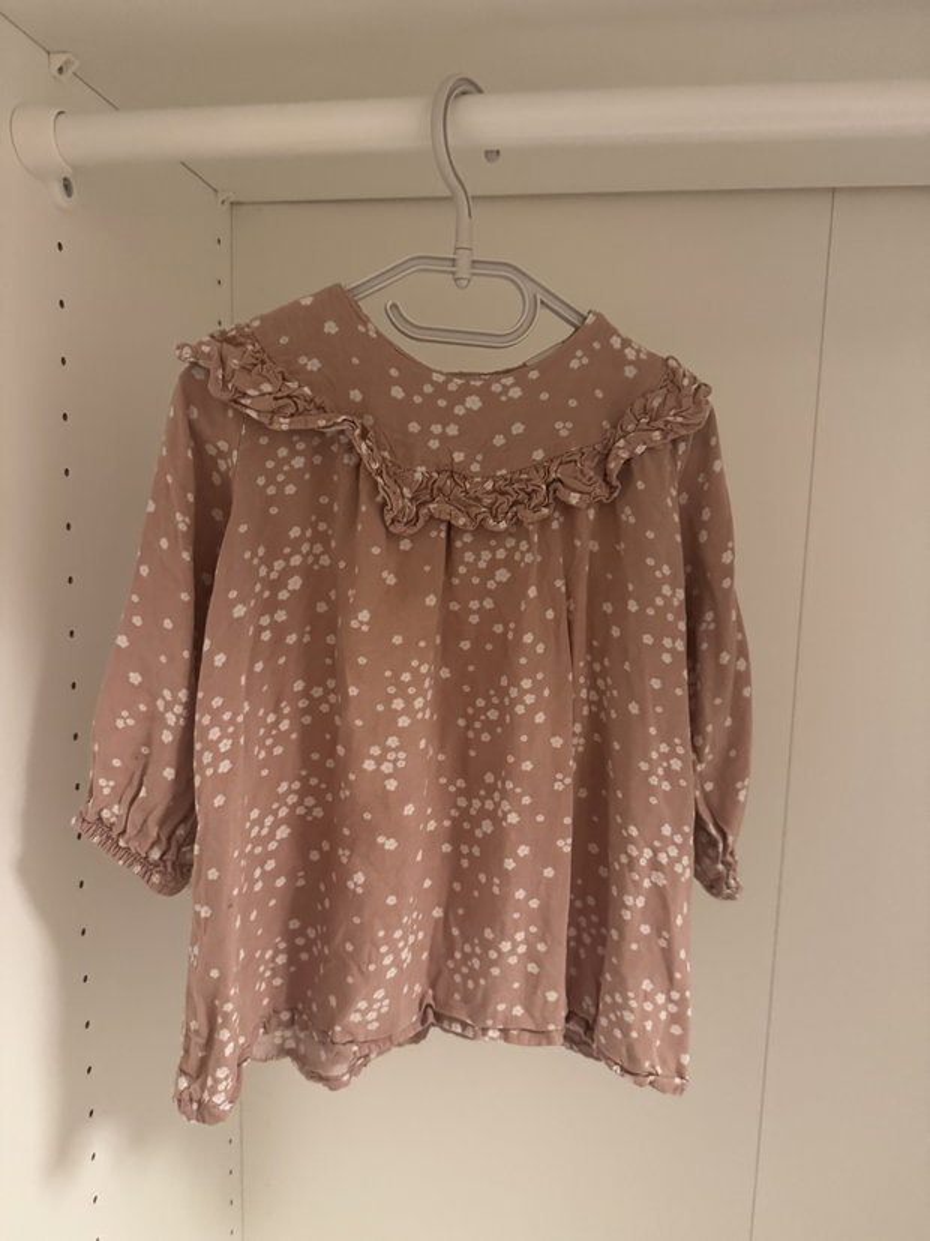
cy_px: 620
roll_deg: -2.0
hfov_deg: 56.8
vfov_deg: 71.6
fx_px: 860
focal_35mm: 24
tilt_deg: -6.9
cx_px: 465
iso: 500
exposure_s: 1/50
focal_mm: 6.76
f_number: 1.78
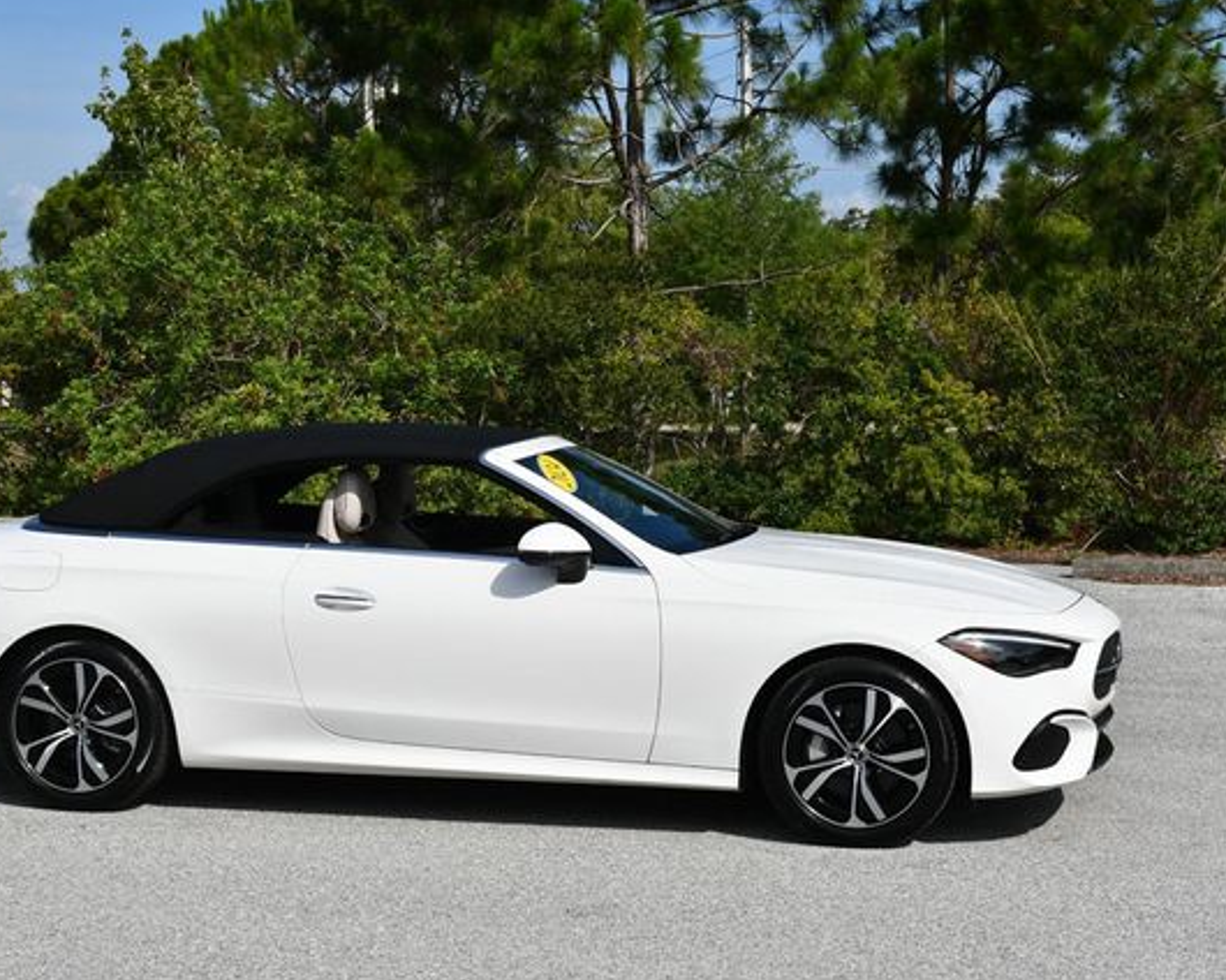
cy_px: 490
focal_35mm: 68
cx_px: 488
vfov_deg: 22.5
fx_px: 2467
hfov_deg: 27.8
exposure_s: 1/320
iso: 100
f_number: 9
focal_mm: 30
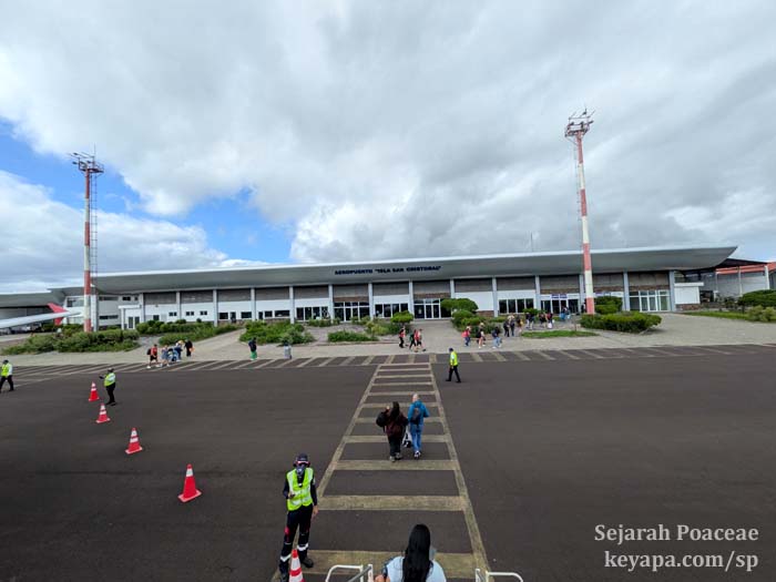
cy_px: 291
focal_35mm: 14
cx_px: 388
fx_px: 314
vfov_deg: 85.7
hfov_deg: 102.1
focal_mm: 1.83
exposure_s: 1/1395
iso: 50
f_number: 2.2
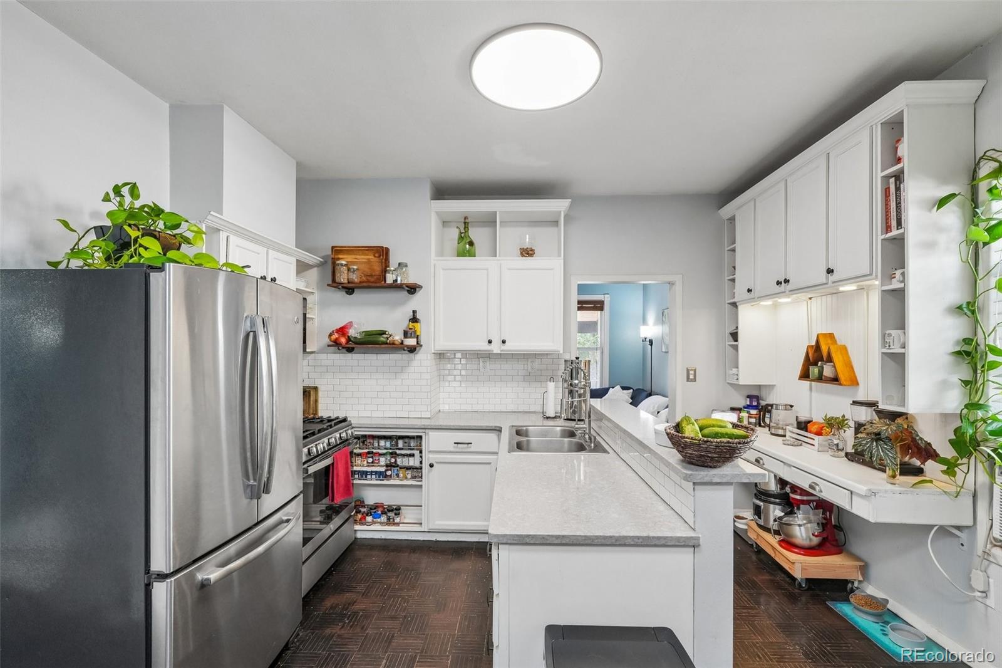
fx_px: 417
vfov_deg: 77.3
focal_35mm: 15
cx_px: 501
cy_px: 334
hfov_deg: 100.4
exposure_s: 1/6
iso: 800
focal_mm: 10
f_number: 8
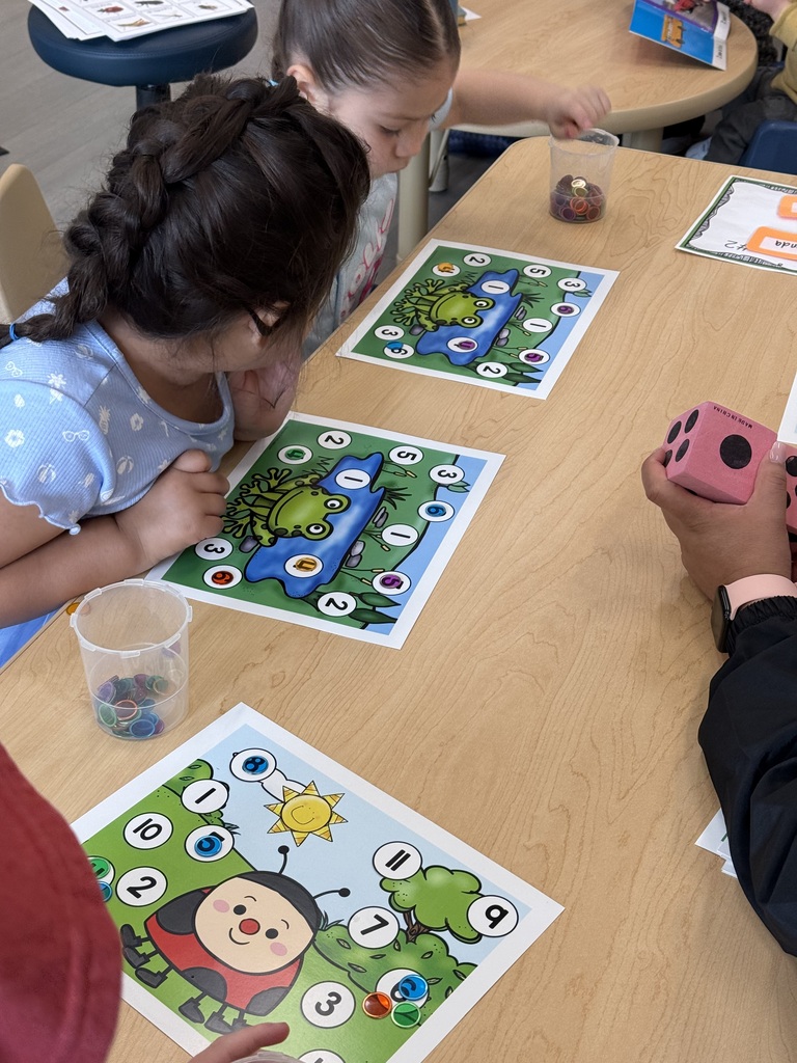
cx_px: 398
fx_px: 1474
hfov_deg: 30.3
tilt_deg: -35.6
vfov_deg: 39.7
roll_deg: -1.8
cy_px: 532
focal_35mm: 48
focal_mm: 6.76
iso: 125
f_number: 1.78
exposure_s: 1/120
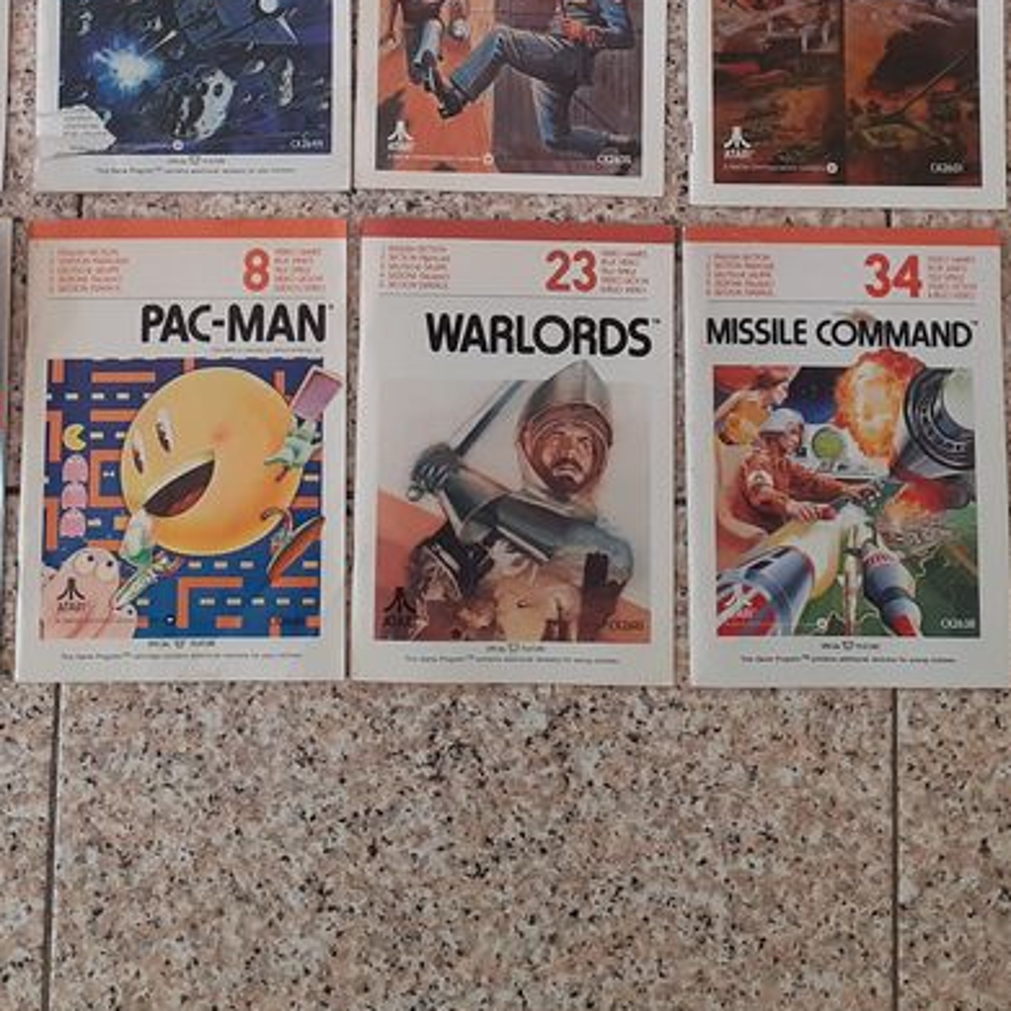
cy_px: 67
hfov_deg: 28.1
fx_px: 2016
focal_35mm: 61
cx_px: 440
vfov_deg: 27.0
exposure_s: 1/100
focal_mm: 3.6
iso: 80
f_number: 1.9
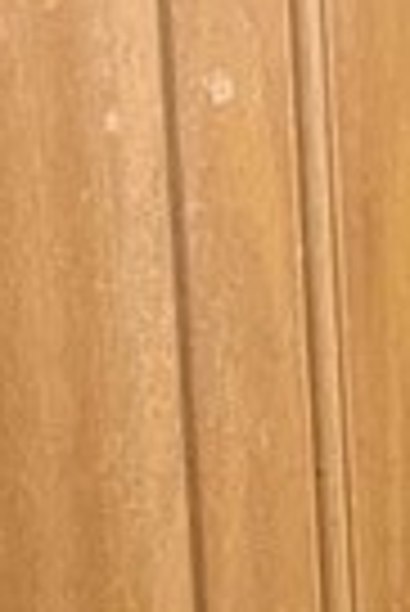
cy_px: 1066
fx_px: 3459
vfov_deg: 9.7
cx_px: 1144
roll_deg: +0.3
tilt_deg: -13.6
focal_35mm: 203
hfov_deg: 6.3
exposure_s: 1/60
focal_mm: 5.1
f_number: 1.6
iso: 100
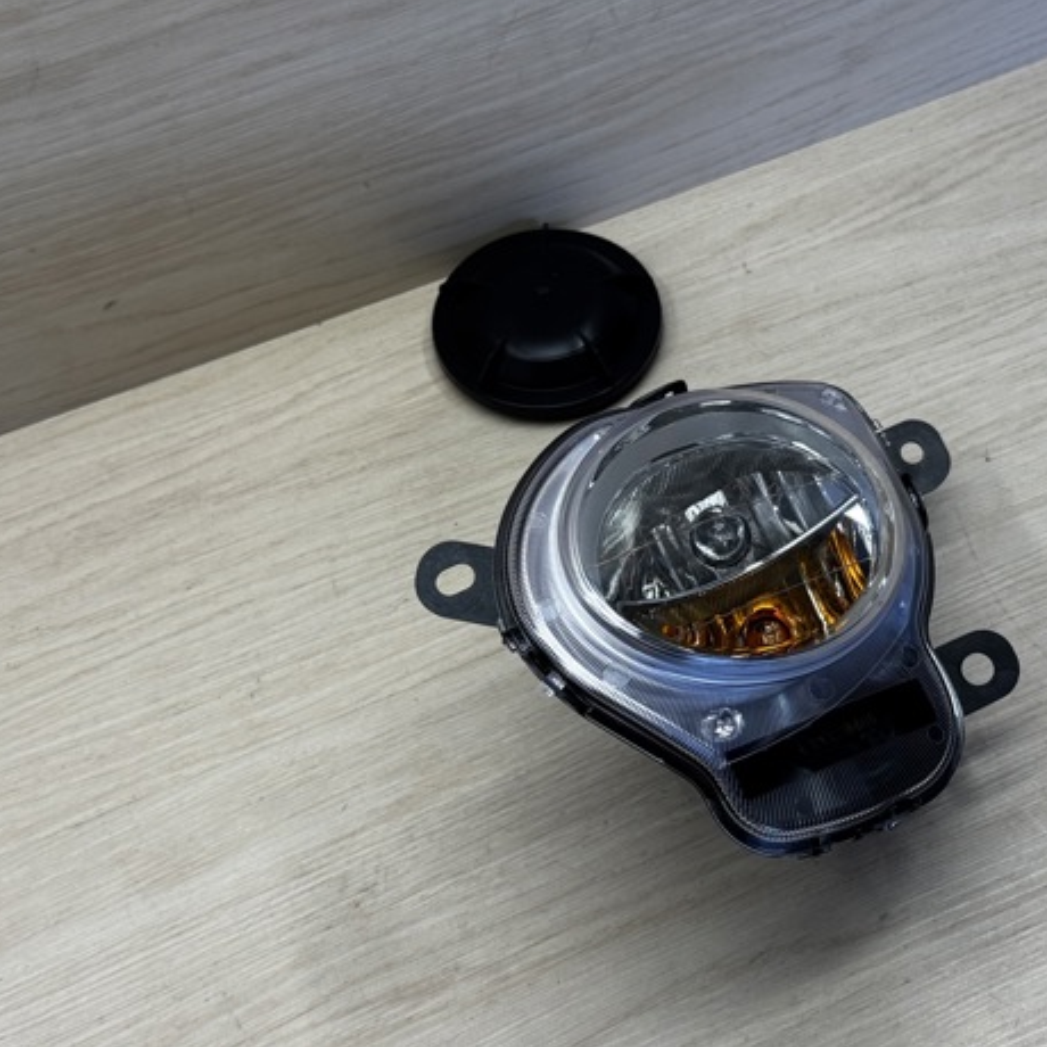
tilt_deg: -56.8
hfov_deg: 28.8
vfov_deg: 29.1
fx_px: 2019
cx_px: 712
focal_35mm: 59
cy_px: 509
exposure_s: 1/213
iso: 50
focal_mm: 6.76
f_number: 1.78
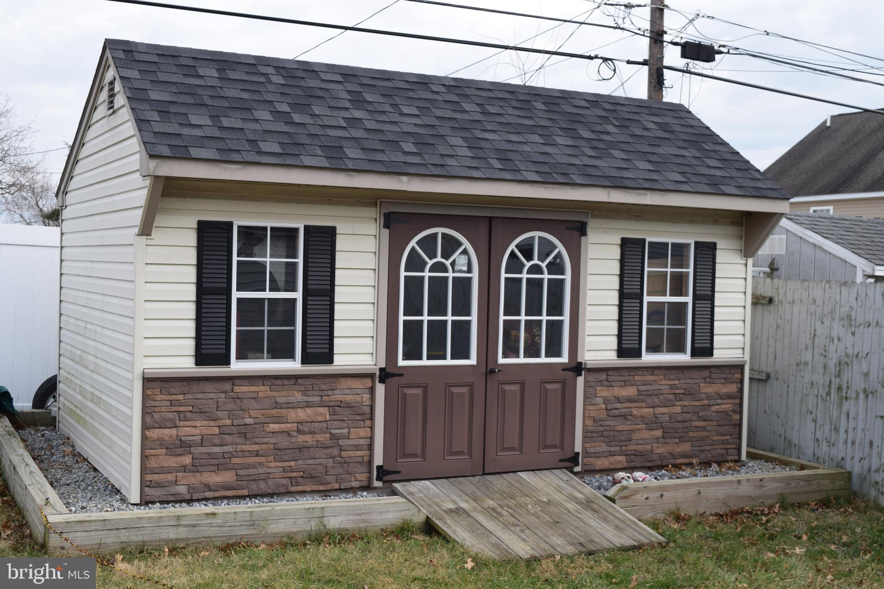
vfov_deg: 28.9
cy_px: 294
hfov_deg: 42.3
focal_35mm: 46
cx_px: 442
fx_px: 1142
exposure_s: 1/250
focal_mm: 31
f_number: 8
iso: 200
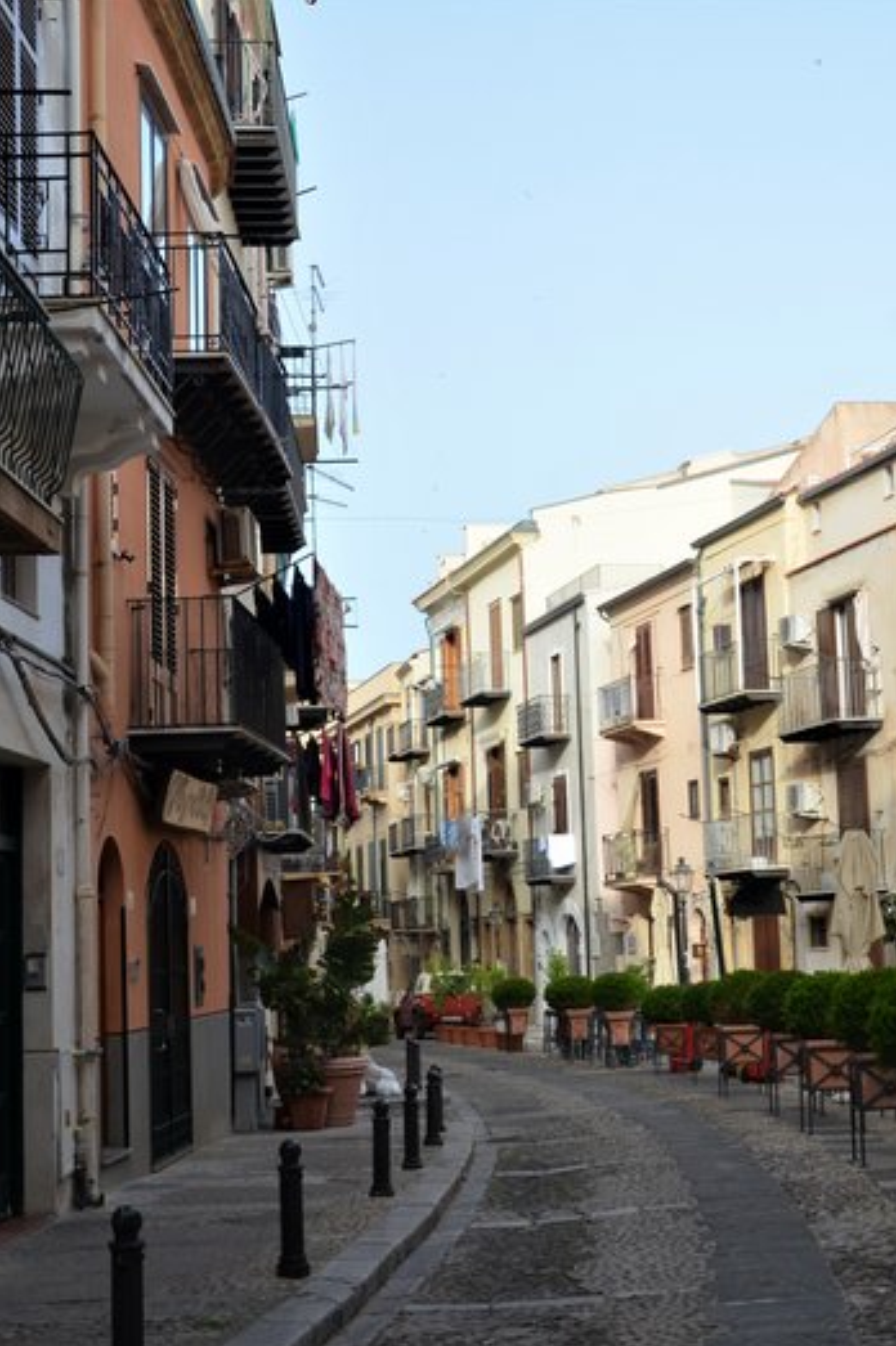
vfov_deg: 36.3
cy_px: 679
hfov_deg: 24.3
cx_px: 698
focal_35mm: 55
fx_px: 2056
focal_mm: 24
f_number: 8
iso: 250
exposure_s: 1/80
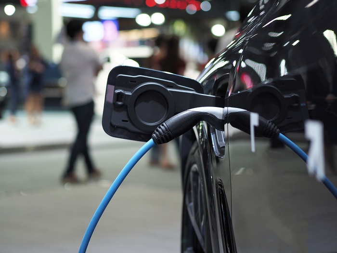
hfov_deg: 21.8
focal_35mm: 90
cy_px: 126
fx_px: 876
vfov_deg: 16.4
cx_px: 168
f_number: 1.8
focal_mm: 45
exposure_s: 1/160
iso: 200
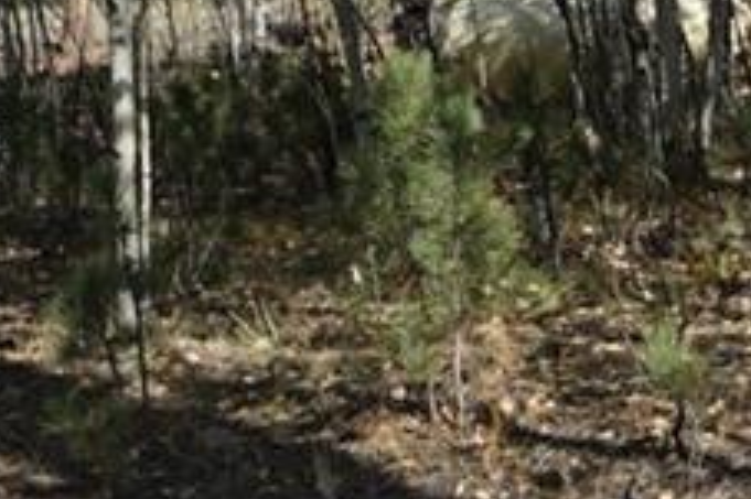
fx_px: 2501
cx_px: 777
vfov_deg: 11.4
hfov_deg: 16.7
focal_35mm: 120
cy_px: 102
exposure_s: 1/320
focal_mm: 17
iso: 100
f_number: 5.6
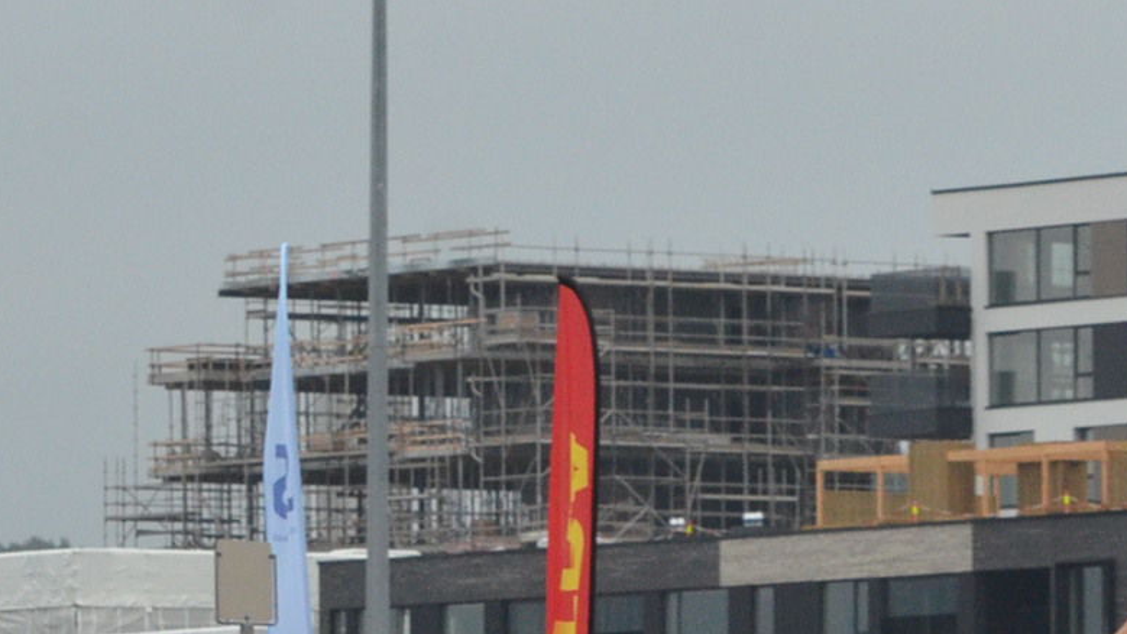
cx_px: 1356
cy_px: 659
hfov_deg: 5.1
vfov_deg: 2.9
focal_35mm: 422
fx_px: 12599
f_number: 8
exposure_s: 1/250
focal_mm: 85
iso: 1600
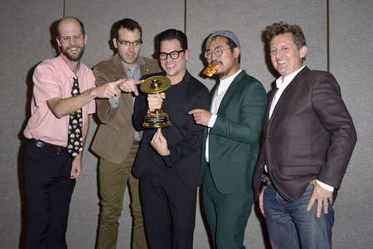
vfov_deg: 37.9
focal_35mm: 35
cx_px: 186
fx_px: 363
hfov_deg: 54.4
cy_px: 124
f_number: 6.3
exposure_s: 1/250
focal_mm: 35
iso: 500
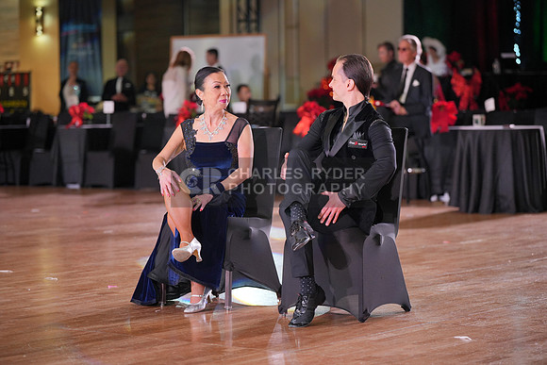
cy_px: 182
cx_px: 274
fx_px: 1672
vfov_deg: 12.5
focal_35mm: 110
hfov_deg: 18.6
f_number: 2.8
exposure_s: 1/400
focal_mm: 110
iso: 1000
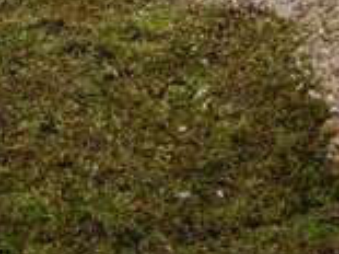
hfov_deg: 10.1
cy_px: -372
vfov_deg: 7.1
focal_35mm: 196
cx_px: 273
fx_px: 1918
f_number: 2.8
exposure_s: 1/995
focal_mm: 7.8
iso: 64
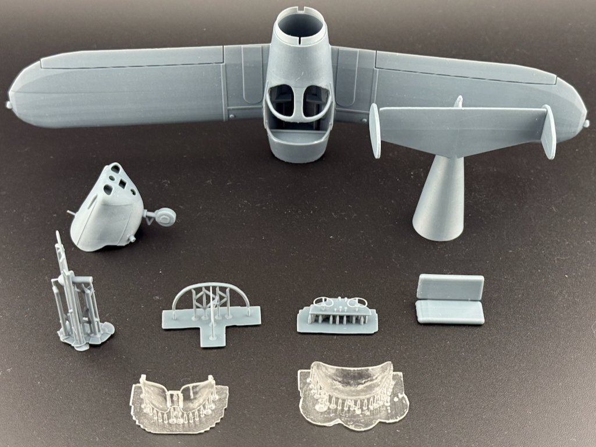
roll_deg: -1.5
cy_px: 224
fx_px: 826
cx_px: 298
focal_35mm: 48
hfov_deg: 39.7
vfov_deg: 30.3
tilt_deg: -43.3
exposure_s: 1/66
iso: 200
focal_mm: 6.76
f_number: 1.78
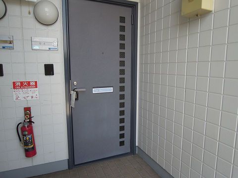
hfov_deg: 71.6
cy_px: 89
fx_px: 165
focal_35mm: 24
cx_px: 119
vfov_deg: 56.8
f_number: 2.2
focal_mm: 4.3
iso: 160
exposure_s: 1/500
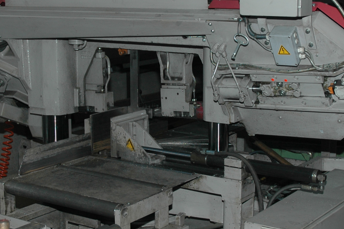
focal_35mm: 79
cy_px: 91
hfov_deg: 25.7
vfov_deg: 17.2
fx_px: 754
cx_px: 149
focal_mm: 24
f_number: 4
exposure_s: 1/60
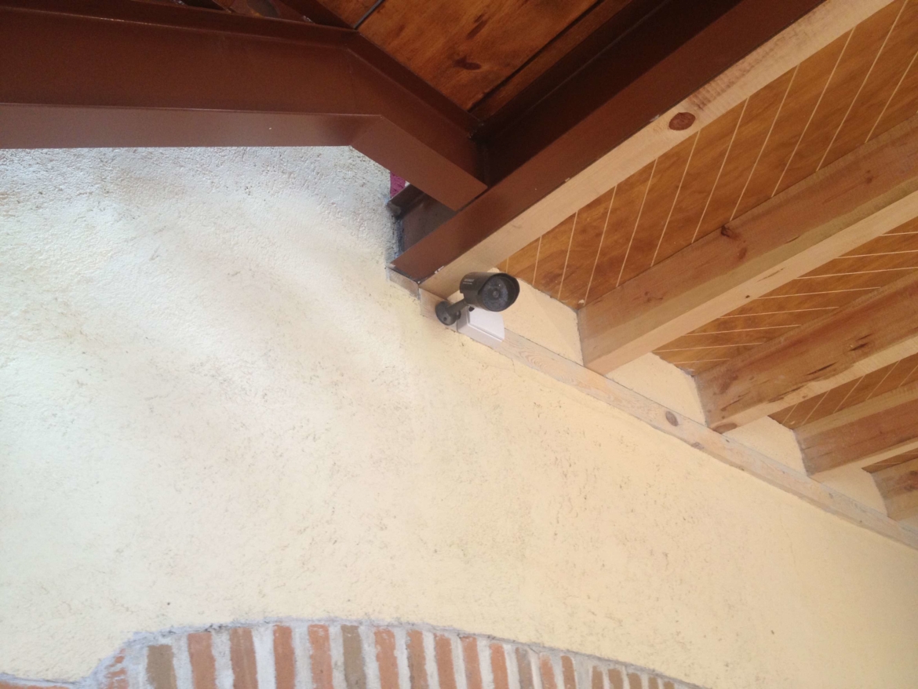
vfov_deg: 40.7
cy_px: 344
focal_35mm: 35
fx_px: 928
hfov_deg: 52.6
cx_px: 459
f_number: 2.4
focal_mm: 4.28
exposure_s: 1/20
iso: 100
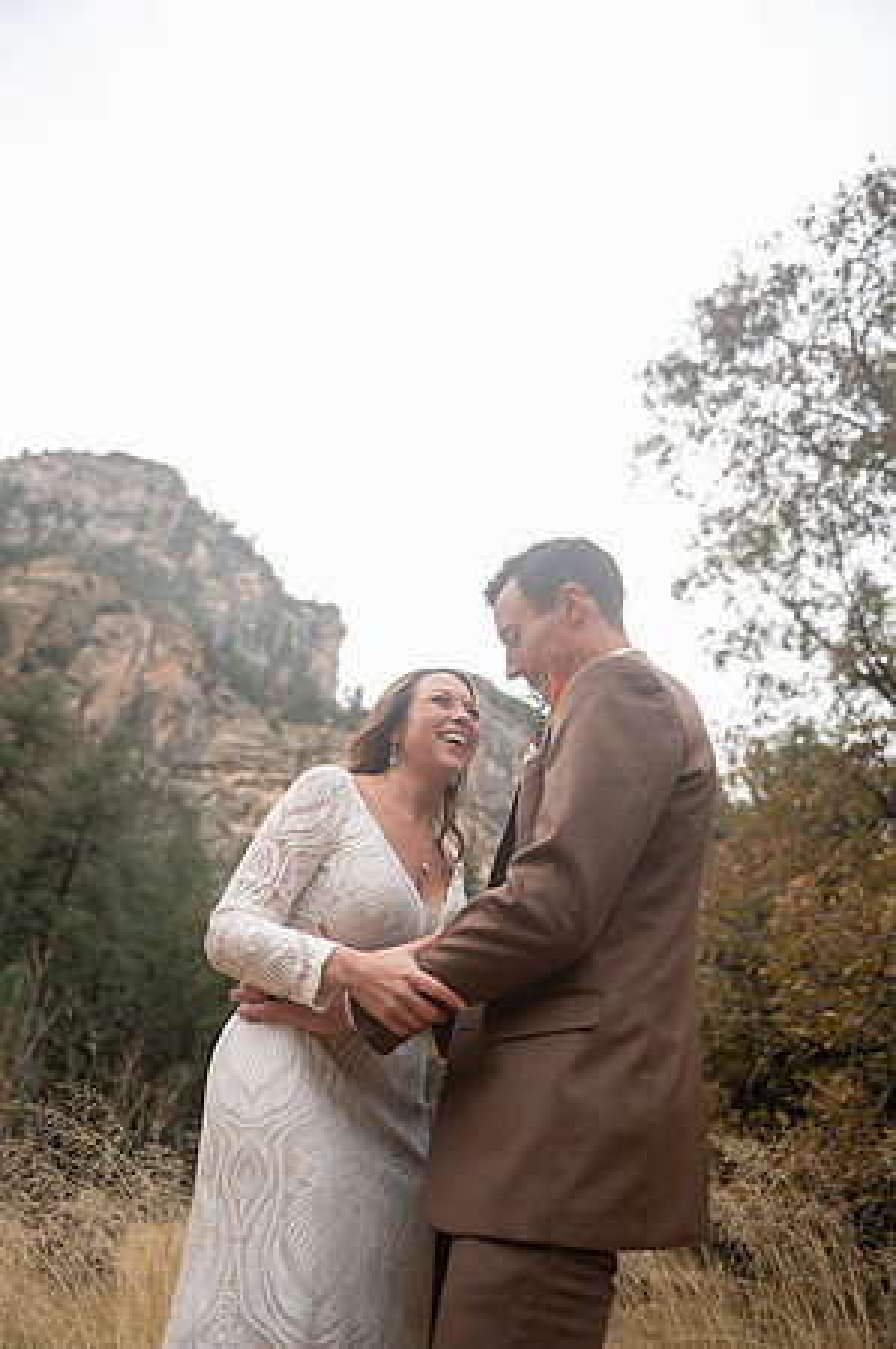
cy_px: 674
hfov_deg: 49.5
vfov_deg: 69.4
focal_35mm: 26
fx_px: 973
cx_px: 448
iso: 640
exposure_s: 1/250
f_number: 2.8
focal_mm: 26
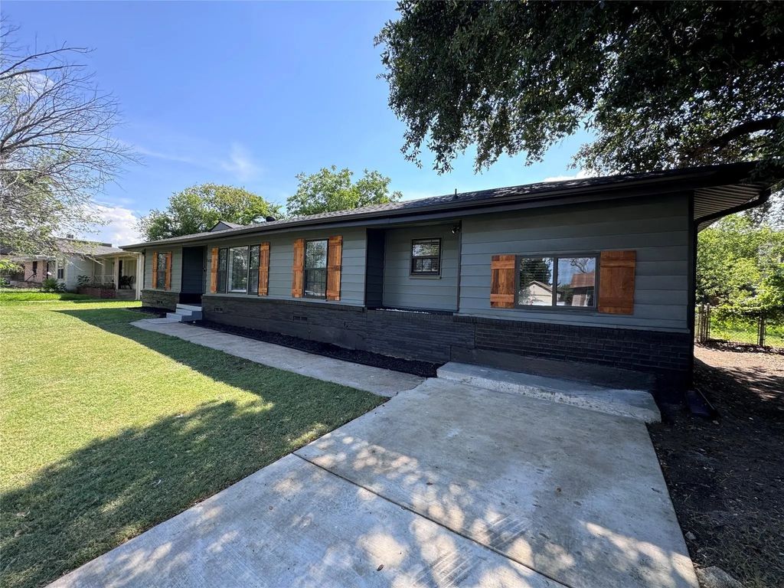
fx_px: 317
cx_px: 392
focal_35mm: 14
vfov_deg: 85.7
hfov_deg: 102.1
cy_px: 294
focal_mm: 2.22
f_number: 2.2
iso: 40
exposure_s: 1/290
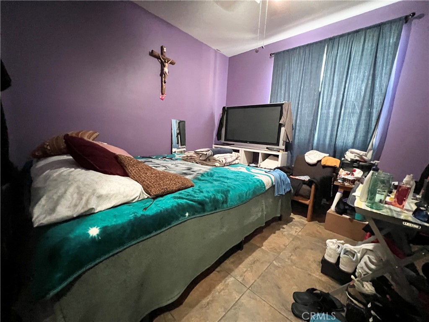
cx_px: 214
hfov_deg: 106.2
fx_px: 161
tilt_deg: -9.2
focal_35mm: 13
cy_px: 161
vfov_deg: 89.9
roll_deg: -3.6
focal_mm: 1.57
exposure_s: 1/30
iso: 1000
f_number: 1.8
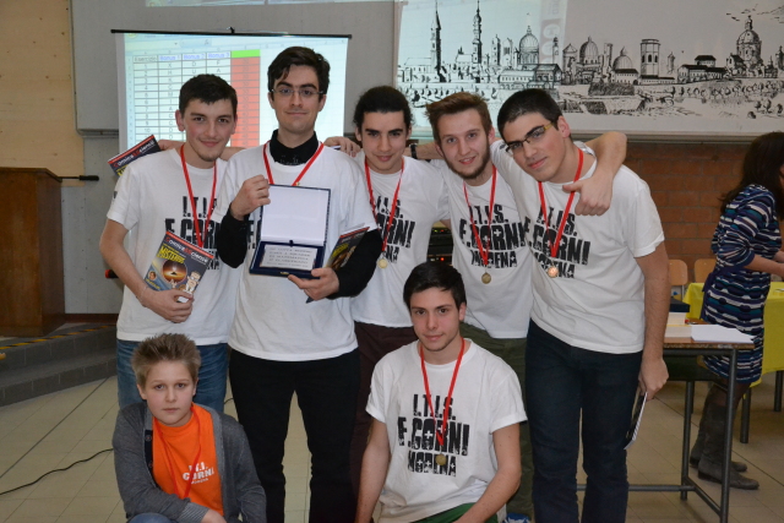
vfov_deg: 35.5
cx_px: 392
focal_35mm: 38
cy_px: 262
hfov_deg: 51.3
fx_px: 817
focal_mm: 25
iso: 3200
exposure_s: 1/60
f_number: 4
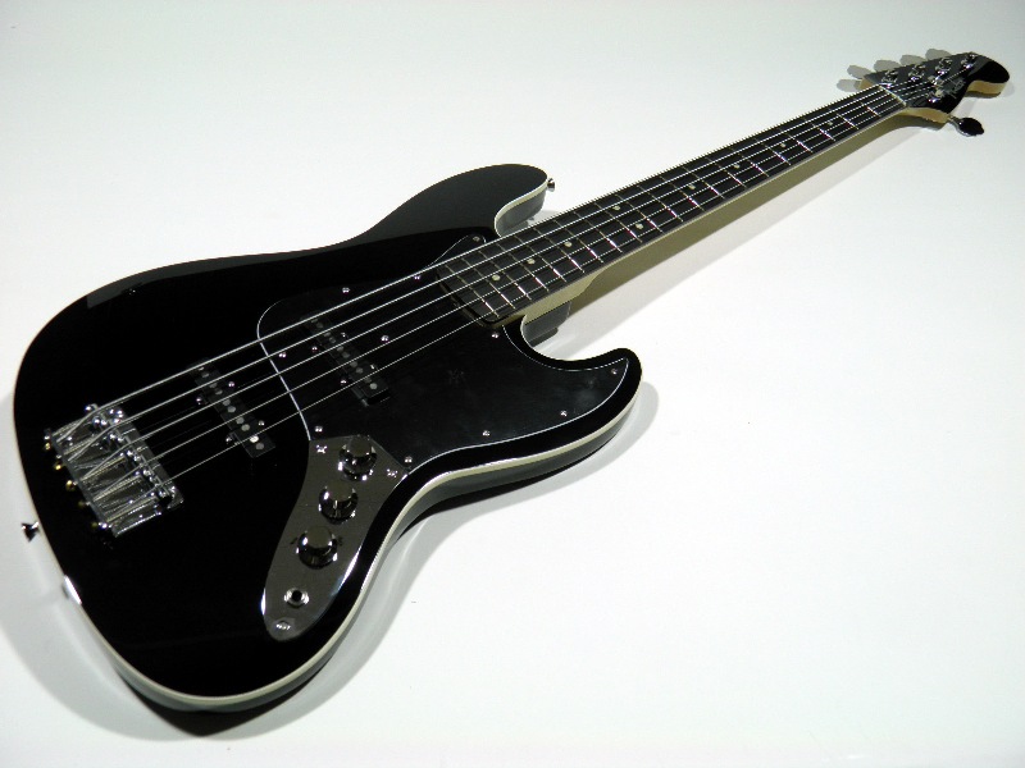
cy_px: 384
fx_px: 888
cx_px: 512
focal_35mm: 30
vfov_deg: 46.8
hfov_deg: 60.0
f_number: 3
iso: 100
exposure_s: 1/10
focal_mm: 5.5
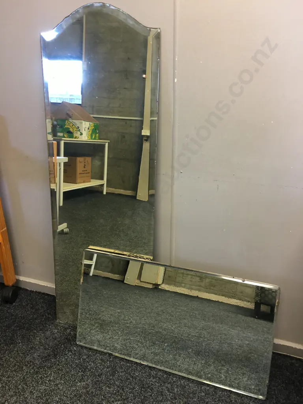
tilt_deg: -20.8
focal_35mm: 29
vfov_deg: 61.7
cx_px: 152
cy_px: 202
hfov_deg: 48.2
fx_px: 338
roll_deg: -0.5
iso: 64
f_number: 2.2
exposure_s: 1/17
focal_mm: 4.15
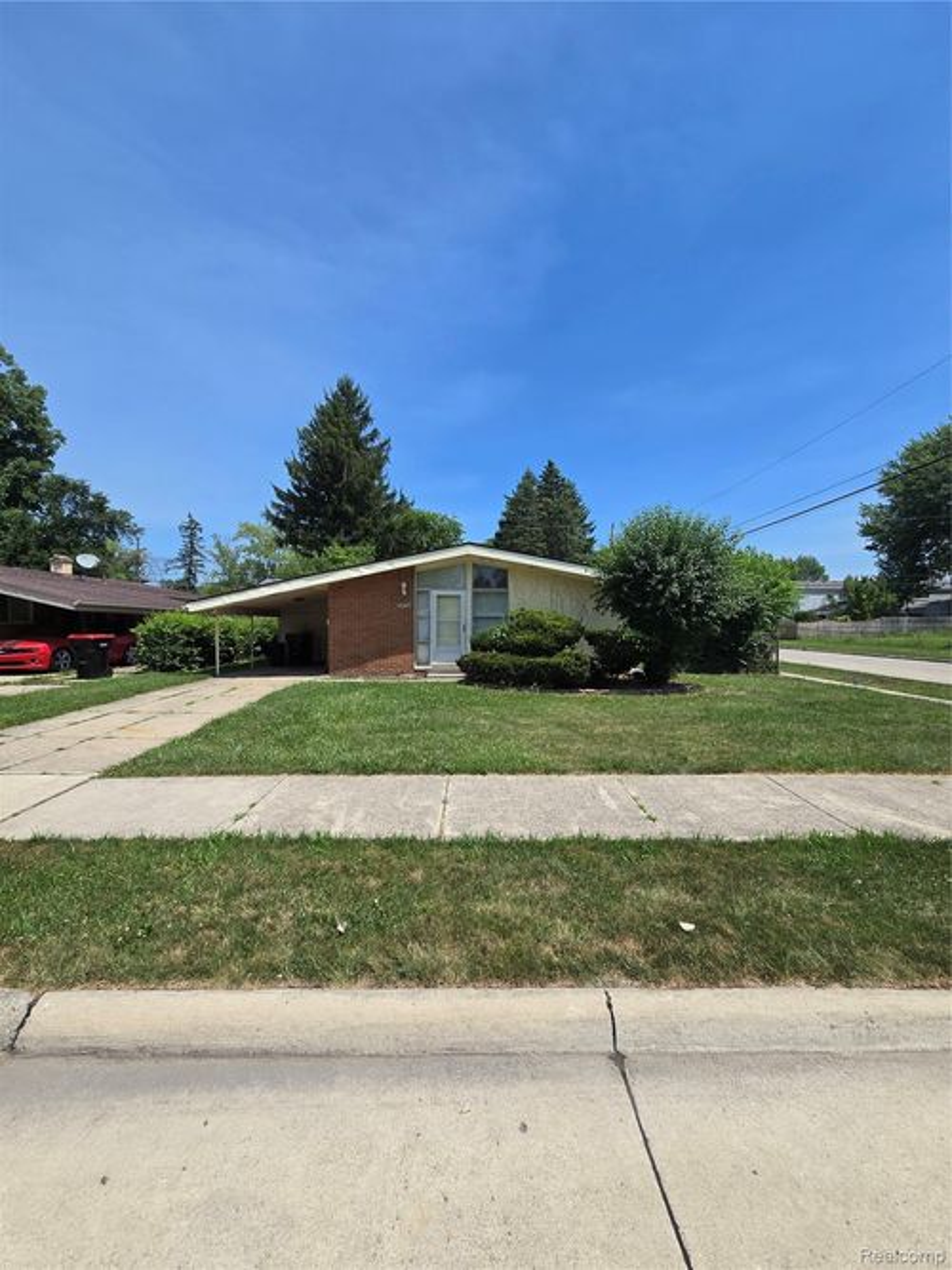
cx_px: 476
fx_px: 477
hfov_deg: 89.9
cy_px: 635
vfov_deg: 106.2
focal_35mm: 13
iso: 50
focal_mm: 2.2
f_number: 2.2
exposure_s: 1/3300
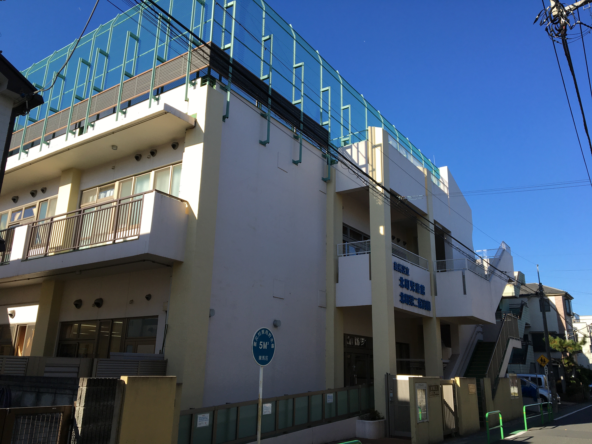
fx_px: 496
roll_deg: -1.6
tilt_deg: +15.0
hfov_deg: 61.7
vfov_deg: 48.2
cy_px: 222
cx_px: 296
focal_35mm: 29
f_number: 2.2
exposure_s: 1/1054
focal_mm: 4.15
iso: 25
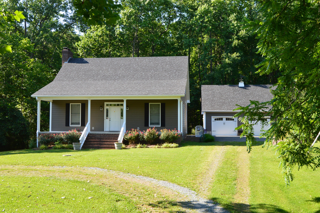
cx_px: 160
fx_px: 346
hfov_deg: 49.6
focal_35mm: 39
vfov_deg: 34.1
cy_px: 106
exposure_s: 1/160
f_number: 9
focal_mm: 26
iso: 400
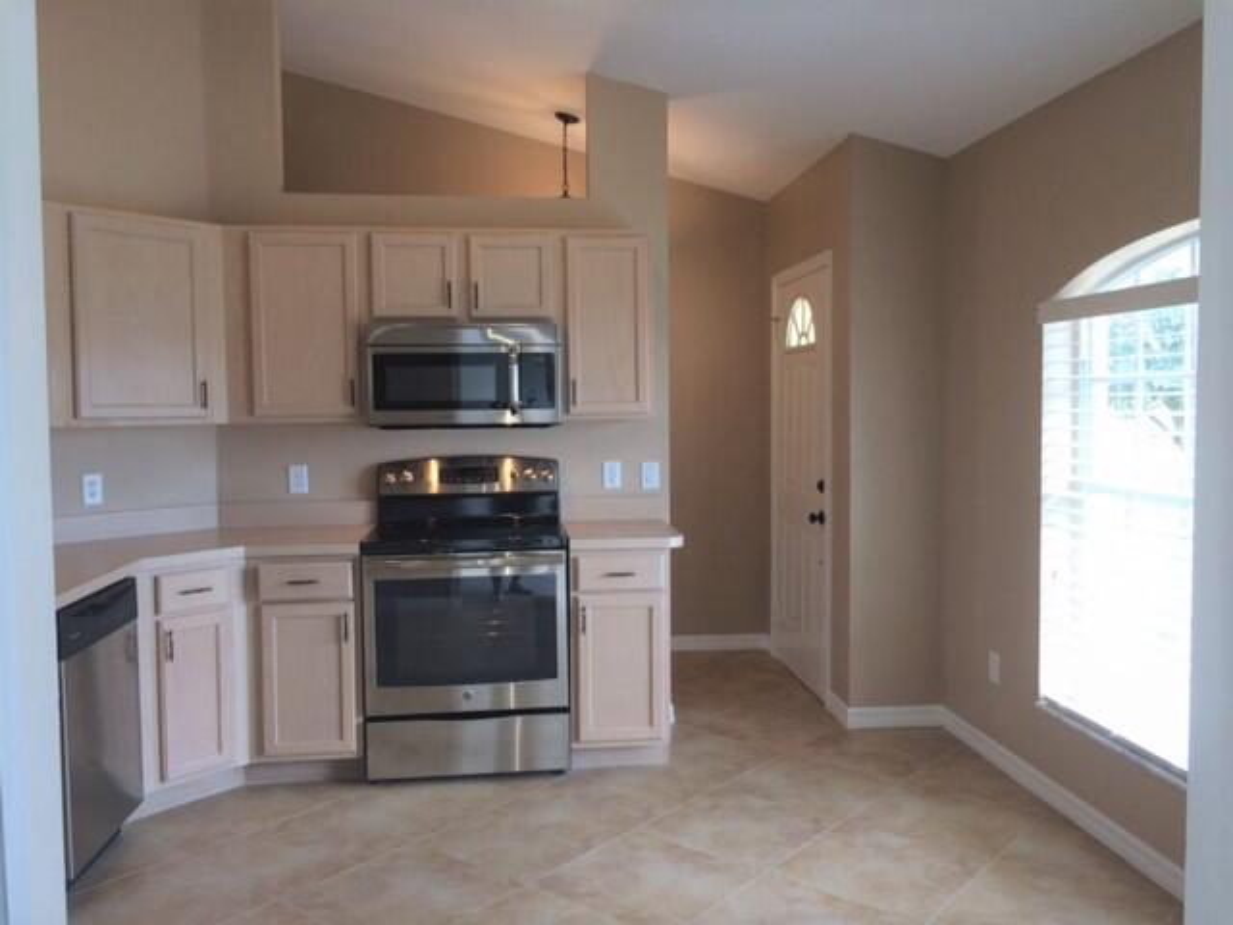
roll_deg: +2.2
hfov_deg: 61.7
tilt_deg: -3.2
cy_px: 462
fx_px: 1033
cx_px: 616
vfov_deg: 48.2
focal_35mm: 29
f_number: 2.2
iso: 32
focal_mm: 4.15
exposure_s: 1/40
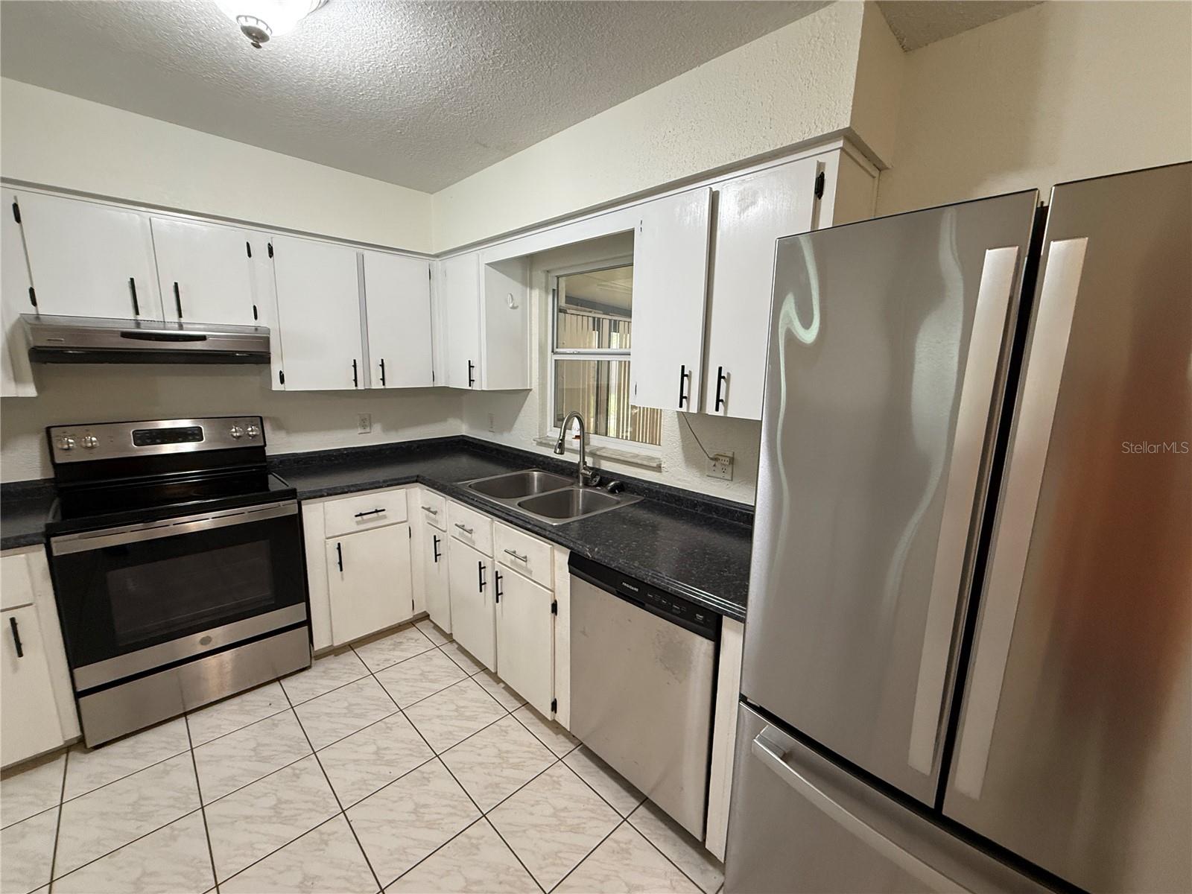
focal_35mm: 14
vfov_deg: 85.7
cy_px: 447
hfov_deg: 102.1
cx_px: 596
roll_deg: -0.8
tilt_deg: -8.2
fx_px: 482
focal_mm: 2.22
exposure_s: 1/60
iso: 250
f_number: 2.2
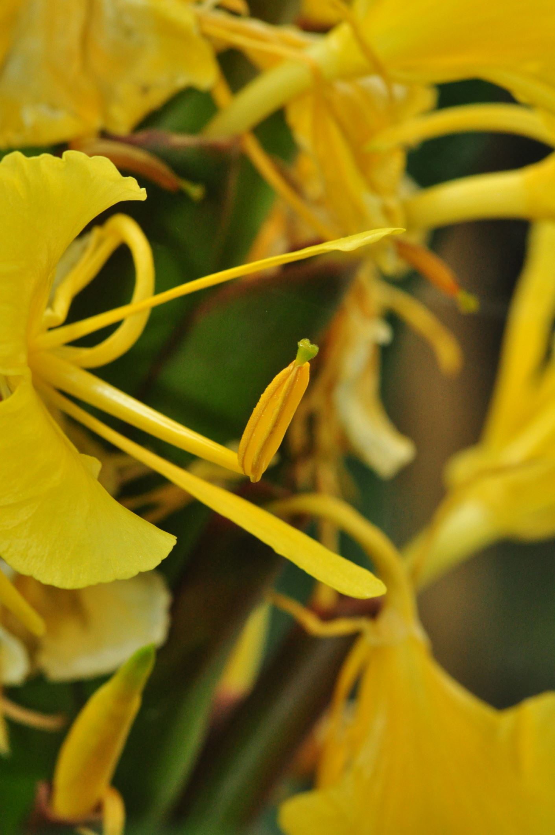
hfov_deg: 8.7
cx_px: 278
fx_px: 3652
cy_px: 418
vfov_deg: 13.1
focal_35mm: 158
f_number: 9
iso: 1250
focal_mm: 105
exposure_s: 1/60
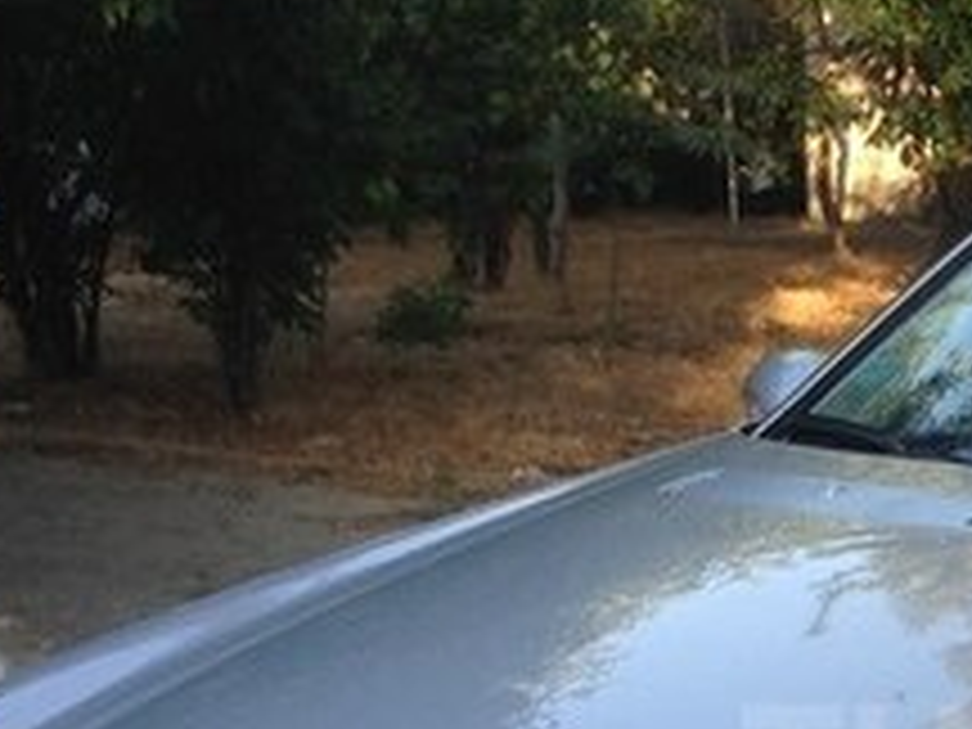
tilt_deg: -13.7
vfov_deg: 14.4
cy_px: 772
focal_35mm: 101
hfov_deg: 18.3
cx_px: 1202
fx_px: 2836
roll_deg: -0.2
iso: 50
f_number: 2.4
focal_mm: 4.12
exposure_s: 1/194
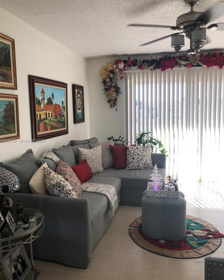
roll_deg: +2.3
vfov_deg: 58.8
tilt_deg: -7.1
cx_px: 112
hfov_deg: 48.5
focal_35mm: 30
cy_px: 141
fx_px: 249
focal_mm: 3.99
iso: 32
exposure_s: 1/80
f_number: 1.8
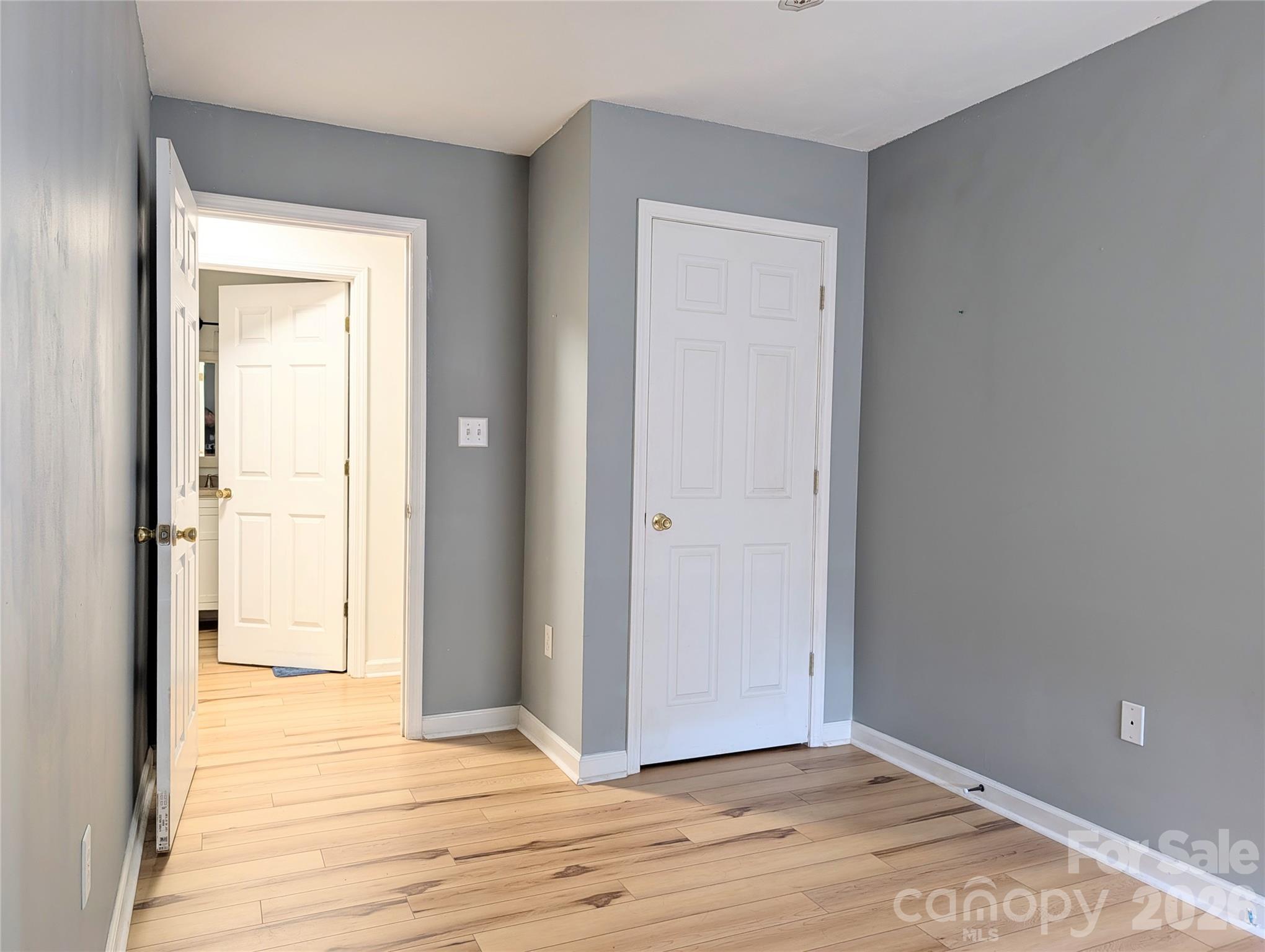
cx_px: 632
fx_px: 878
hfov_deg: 71.5
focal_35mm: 24
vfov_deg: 56.9
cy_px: 476
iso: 88
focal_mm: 6.9
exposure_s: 1/30
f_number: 1.68
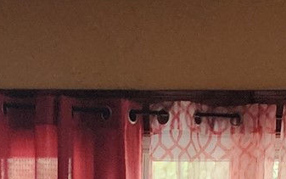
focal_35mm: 148
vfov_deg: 7.7
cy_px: 542
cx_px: 85
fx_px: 1154
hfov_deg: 14.1
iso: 640
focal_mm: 6.4
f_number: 1.8
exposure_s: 1/120
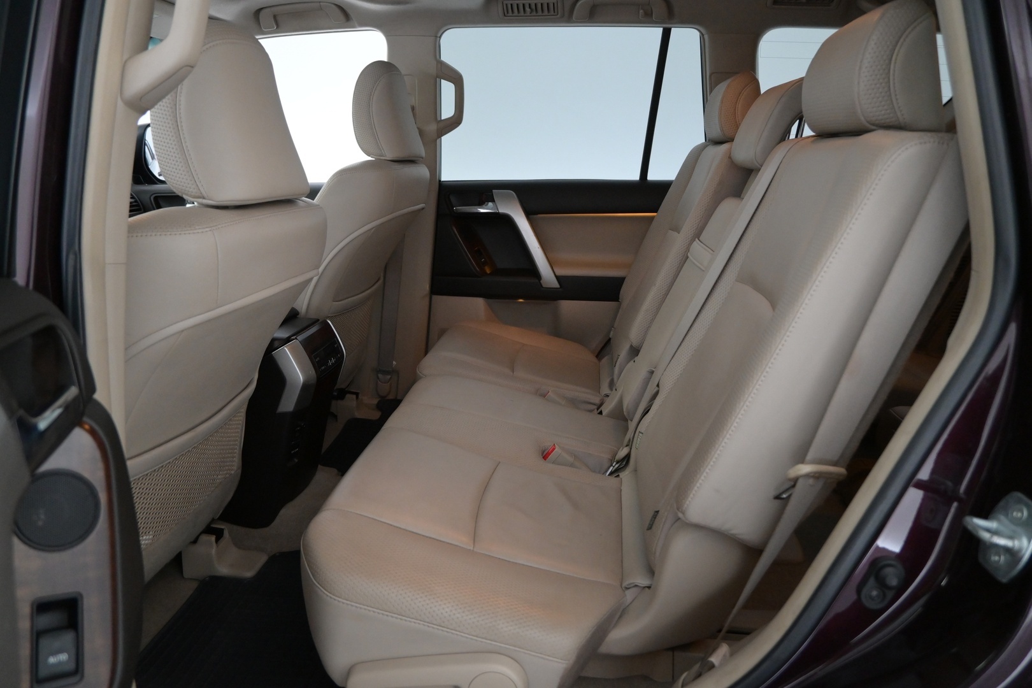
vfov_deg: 53.1
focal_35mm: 24
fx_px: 688
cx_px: 516
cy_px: 344
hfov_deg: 73.7
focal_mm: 16
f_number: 4
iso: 2500
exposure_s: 1/60
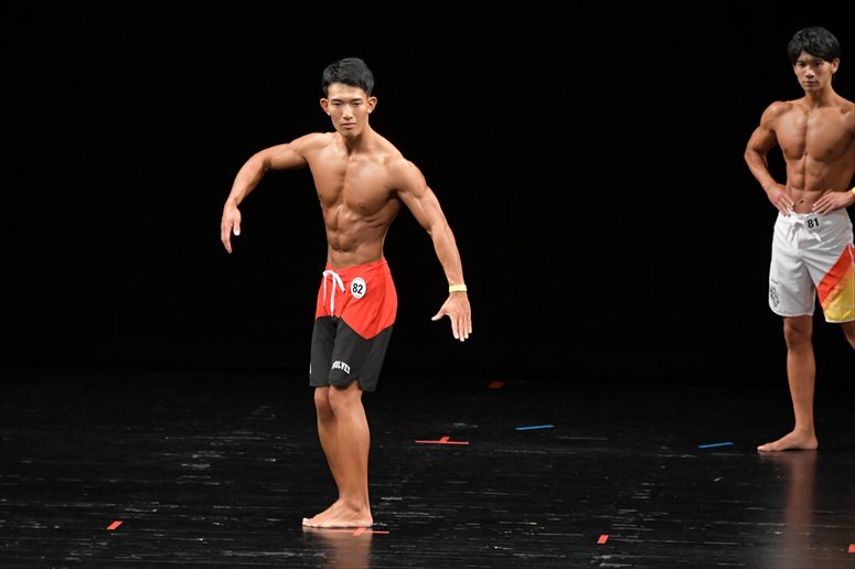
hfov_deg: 7.6
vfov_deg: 5.1
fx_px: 6409
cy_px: 284
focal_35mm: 270
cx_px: 428
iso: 3200
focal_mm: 180
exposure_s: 1/400
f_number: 5.6
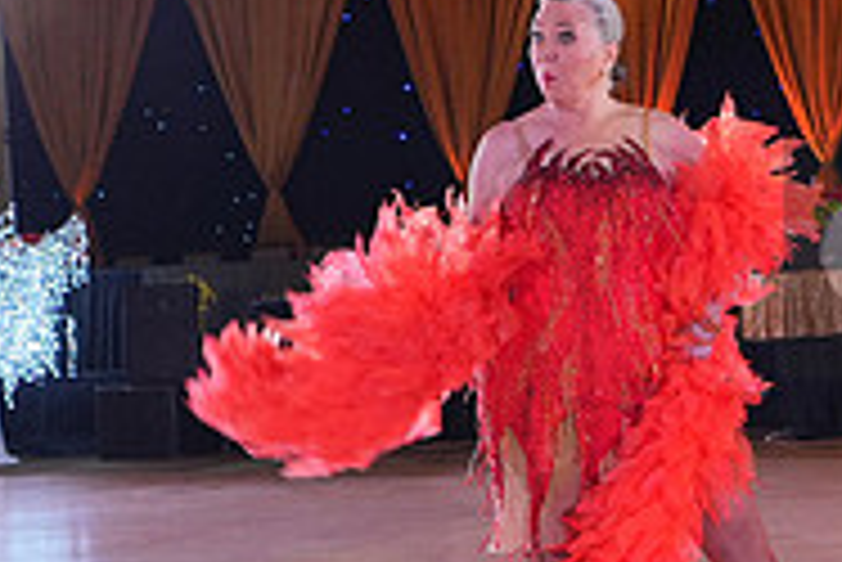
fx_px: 2177
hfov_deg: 19.1
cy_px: 259
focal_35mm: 93
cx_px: 1274
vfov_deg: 14.7
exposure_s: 1/400
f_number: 4
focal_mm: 30
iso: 2000
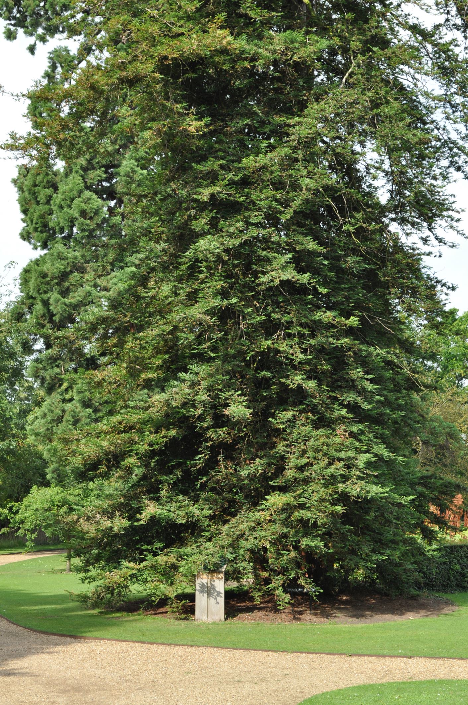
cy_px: 352
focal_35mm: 66
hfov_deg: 20.6
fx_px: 1290
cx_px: 234
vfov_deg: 30.5
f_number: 9
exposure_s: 1/200
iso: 200
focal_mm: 44
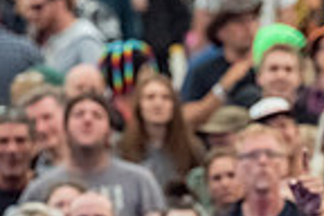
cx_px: 610
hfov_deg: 2.8
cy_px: 205
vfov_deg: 1.8
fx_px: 6695
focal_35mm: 744
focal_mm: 185
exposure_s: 1/500
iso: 3600
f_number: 5.6
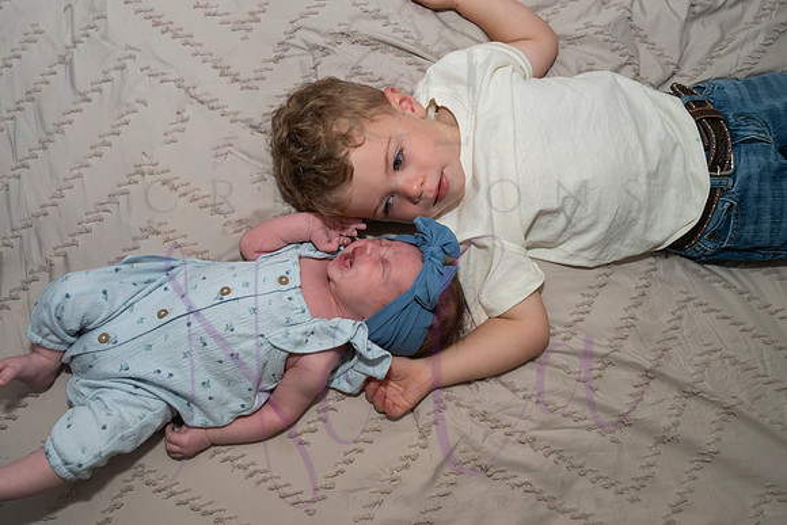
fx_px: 638
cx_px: 384
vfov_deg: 44.7
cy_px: 256
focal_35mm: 29
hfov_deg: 63.3
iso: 800
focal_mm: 28
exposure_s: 1/320
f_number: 14
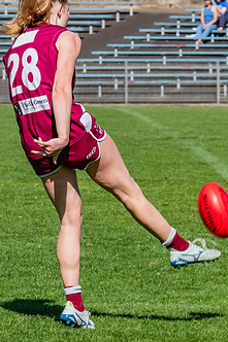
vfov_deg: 4.2
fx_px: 4688
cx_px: 54
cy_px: 128
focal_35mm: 493
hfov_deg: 2.8
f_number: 13
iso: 800
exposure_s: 1/1250
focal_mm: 170
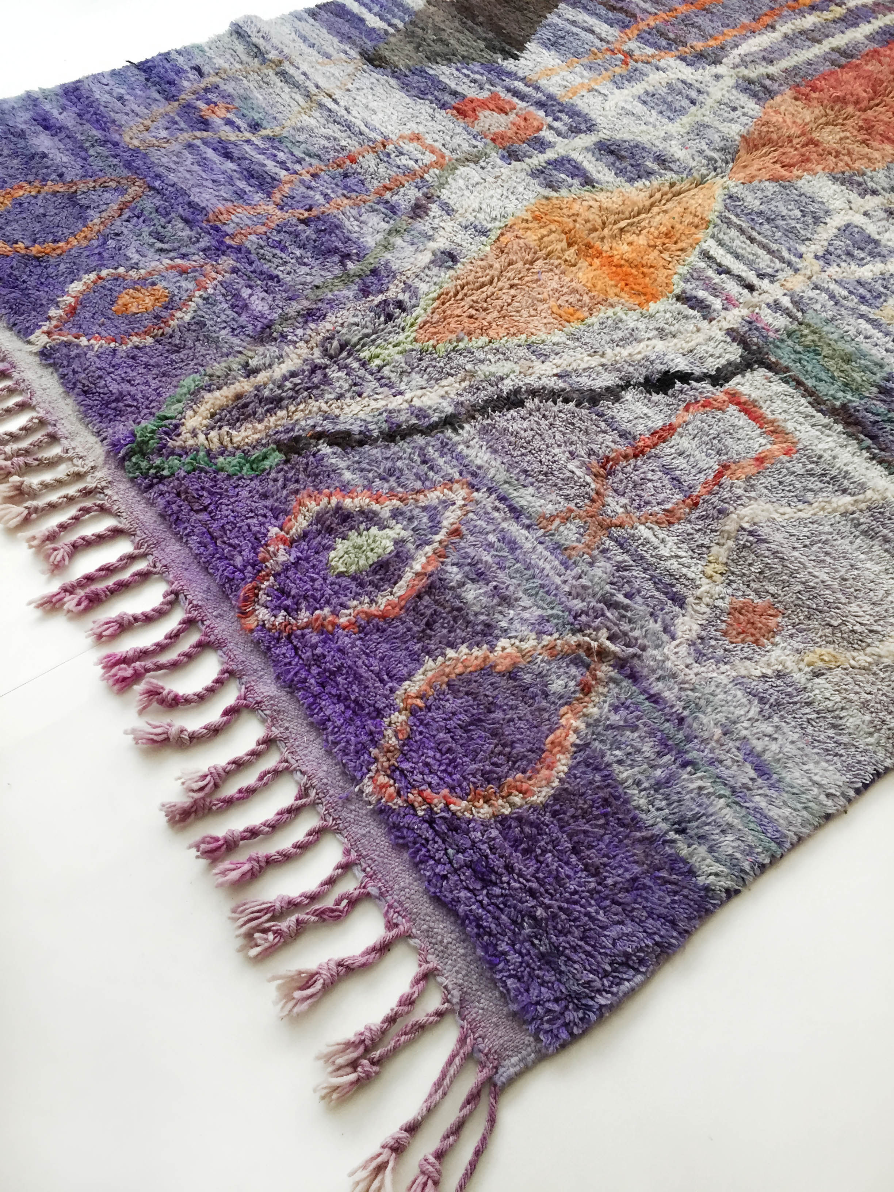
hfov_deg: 48.2
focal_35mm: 29
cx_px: 447
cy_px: 596
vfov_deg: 61.7
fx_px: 999
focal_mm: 4.15
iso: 100
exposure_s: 1/33
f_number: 2.2
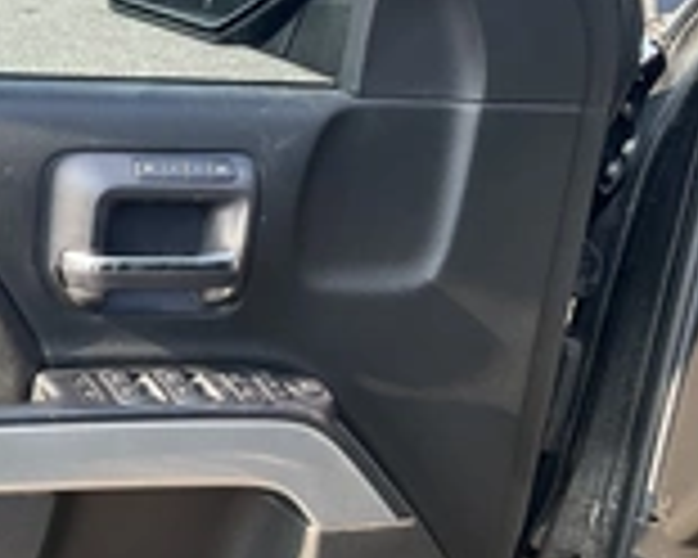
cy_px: 414
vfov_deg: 20.8
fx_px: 1508
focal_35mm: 73
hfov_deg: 23.9
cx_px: -126
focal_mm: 3
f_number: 1.8
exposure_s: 1/213
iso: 25
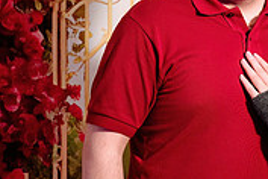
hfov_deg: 17.1
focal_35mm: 118
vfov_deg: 11.6
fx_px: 878
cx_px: 242
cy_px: 115
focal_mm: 36
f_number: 4
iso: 1250
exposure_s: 1/80
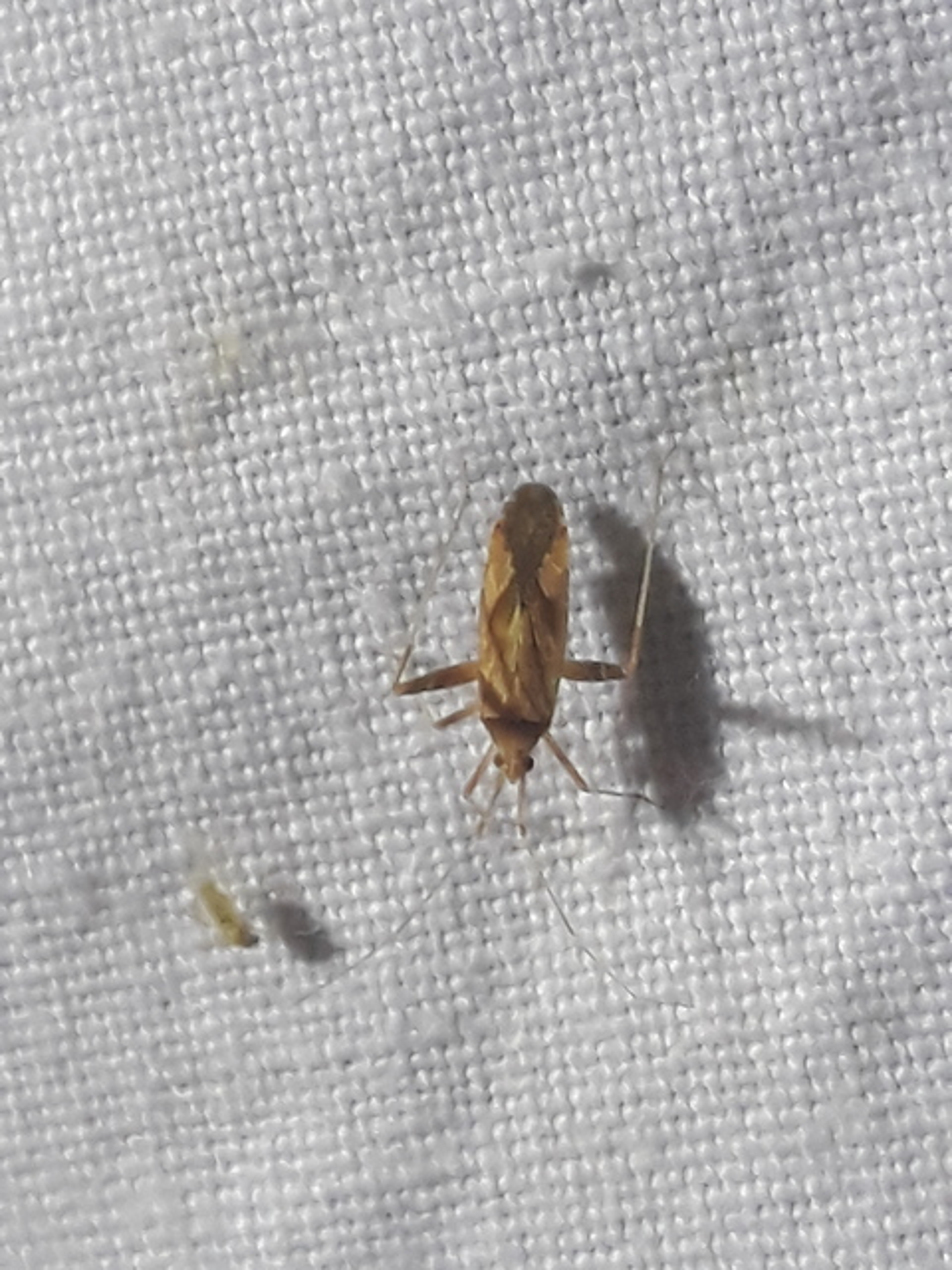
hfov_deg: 51.4
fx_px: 990
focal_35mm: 27
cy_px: 635
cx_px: 476
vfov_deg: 65.3
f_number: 1.7
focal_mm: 3.71
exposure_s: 1/50
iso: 160
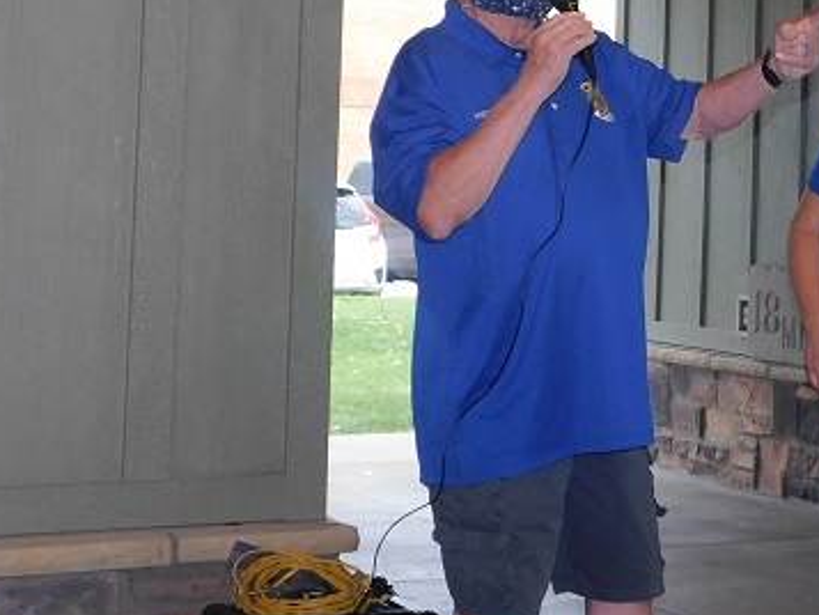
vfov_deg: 15.7
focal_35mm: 93
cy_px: 41
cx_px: 769
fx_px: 2201
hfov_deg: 20.6
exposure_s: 1/30
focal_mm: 6.3
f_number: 3.5
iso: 280
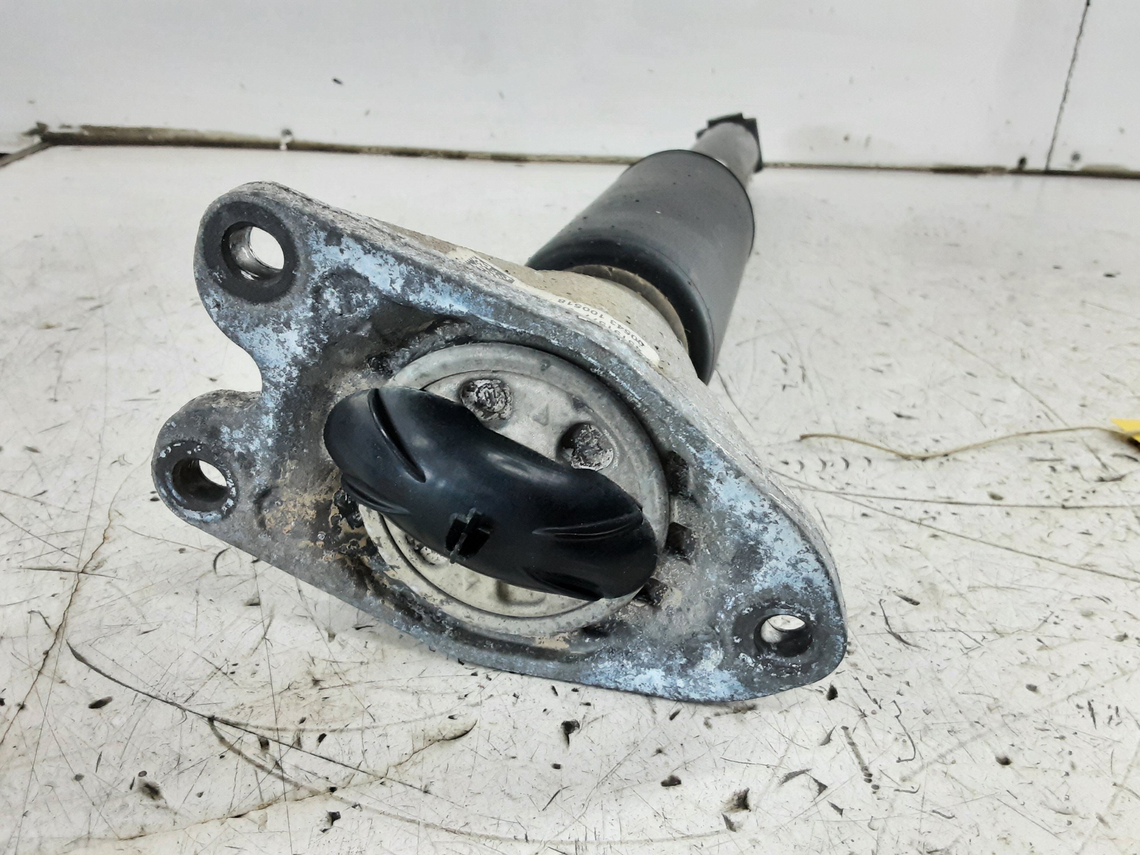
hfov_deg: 65.3
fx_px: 889
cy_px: 428
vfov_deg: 51.4
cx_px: 570
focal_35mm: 27
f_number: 1.9
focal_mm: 2.91
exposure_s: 1/50
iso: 200
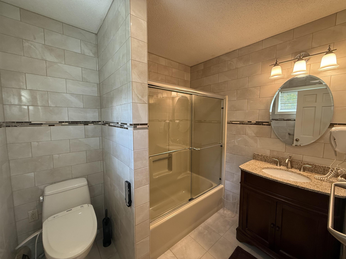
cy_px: 130
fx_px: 140
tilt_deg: -5.5
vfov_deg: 85.7
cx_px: 173
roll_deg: -0.4
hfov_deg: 102.1
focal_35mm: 14
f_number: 2.2
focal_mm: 2.22
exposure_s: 1/60
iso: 200
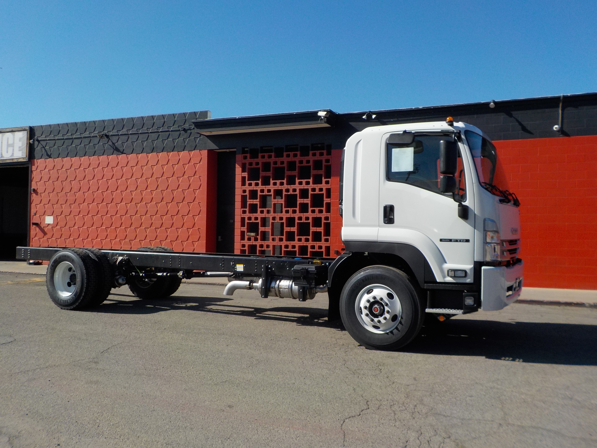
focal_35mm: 30
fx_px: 517
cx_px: 298
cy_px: 224
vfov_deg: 46.8
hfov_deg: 60.0
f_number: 3.3
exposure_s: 1/1250
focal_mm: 4.1
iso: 125
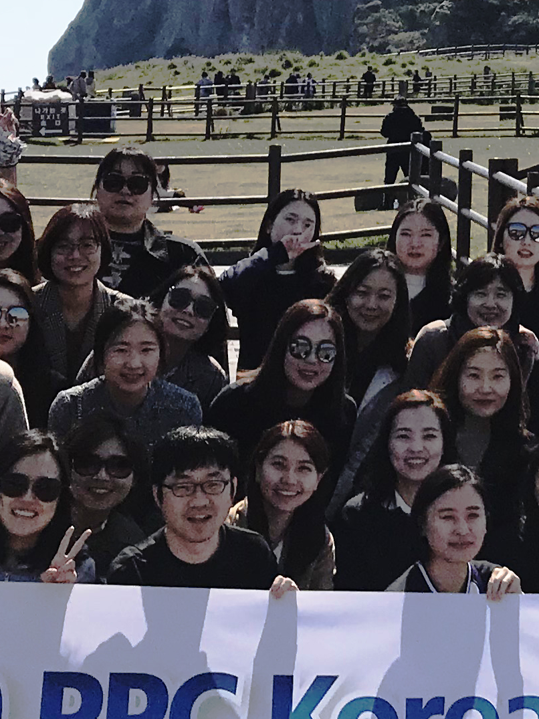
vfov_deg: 18.3
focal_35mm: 105
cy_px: 28
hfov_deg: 13.5
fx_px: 2180
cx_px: 720
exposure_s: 1/4566
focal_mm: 3.99
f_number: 1.8
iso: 20
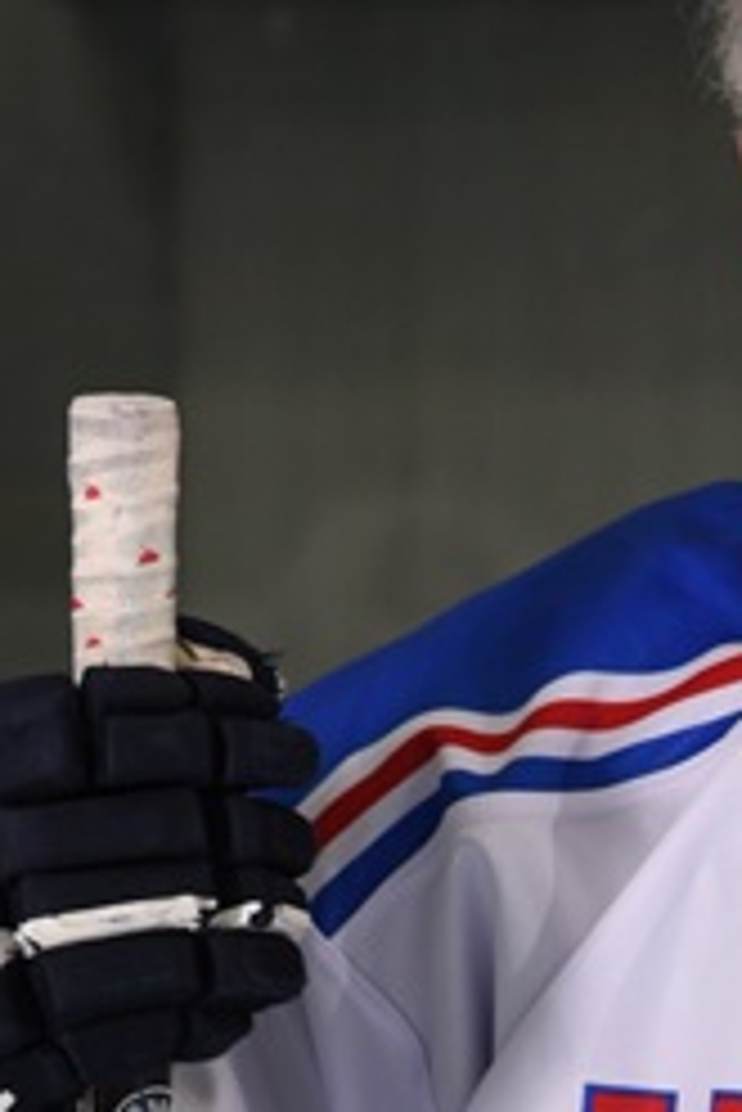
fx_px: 16454
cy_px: 1585
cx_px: 926
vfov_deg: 3.9
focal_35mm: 533
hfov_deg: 2.6
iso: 400
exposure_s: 1/125
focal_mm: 110
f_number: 7.1
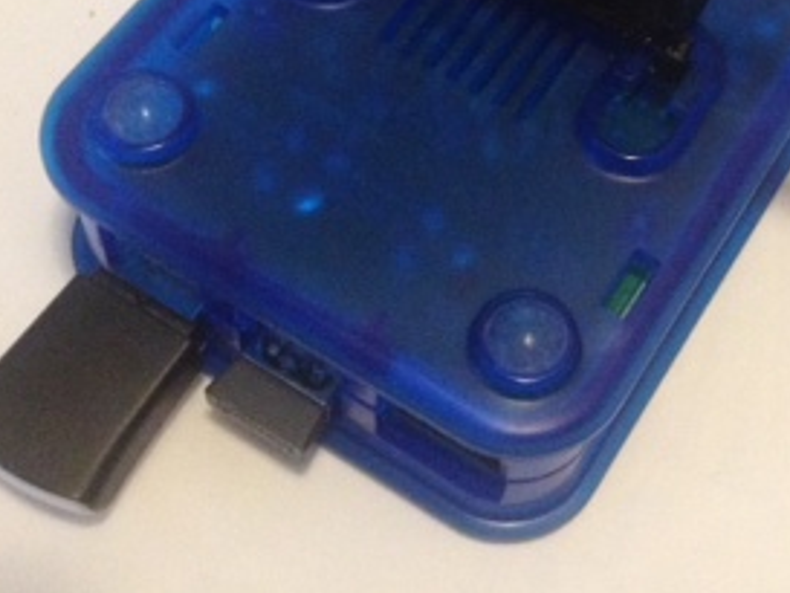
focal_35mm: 82
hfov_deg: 23.7
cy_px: 93
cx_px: 535
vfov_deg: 17.8
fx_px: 1872
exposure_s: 1/20
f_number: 2.4
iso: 400
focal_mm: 4.28
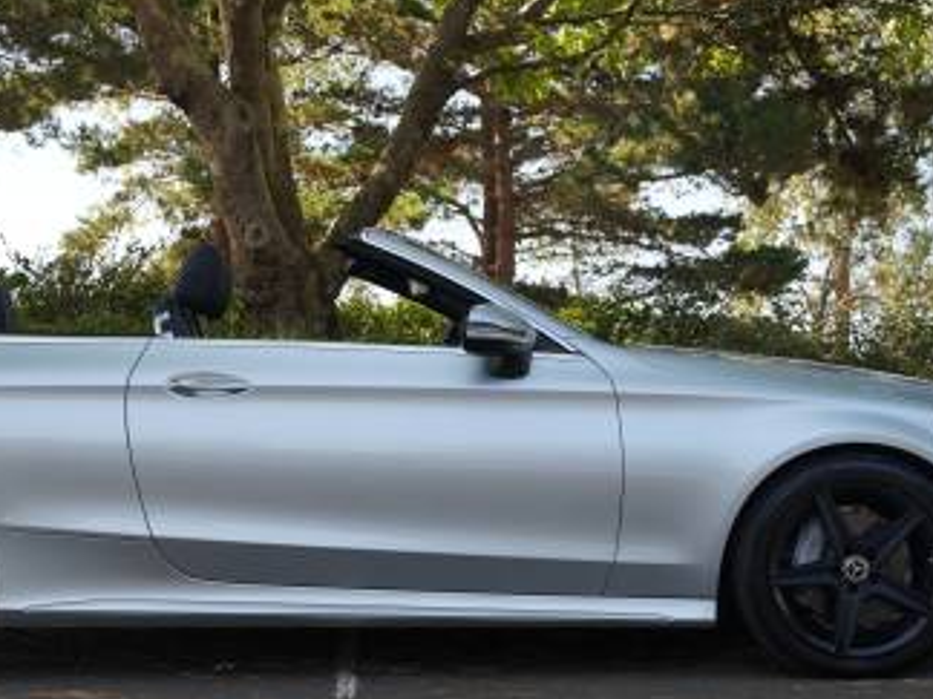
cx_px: 305
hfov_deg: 25.3
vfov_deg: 19.2
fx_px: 2069
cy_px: 371
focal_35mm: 77
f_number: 4.5
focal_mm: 40.4
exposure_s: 1/80
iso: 100
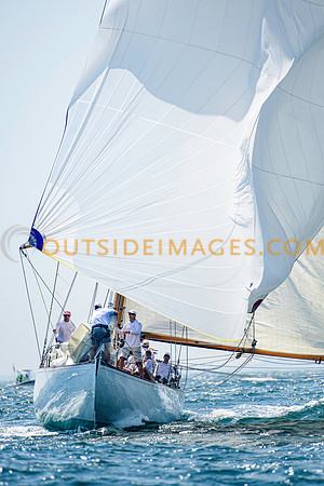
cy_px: 243
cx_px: 162
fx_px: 8099
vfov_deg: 3.4
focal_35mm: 600
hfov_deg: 2.3
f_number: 5
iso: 400
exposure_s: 1/4000
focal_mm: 400
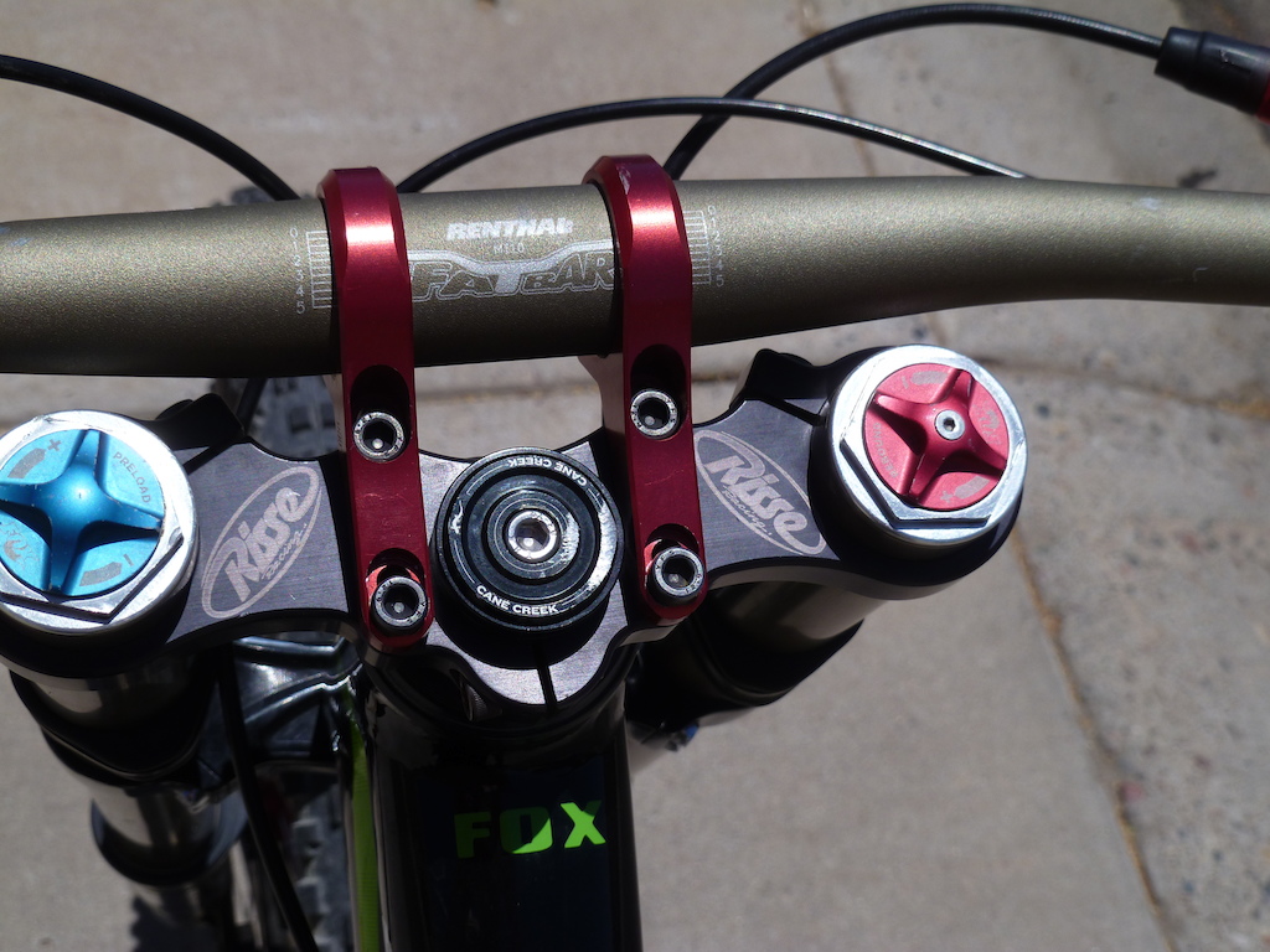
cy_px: 476
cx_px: 635
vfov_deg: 29.1
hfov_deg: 38.2
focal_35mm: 50
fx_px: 1834
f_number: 11
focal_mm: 9
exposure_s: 1/160
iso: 80
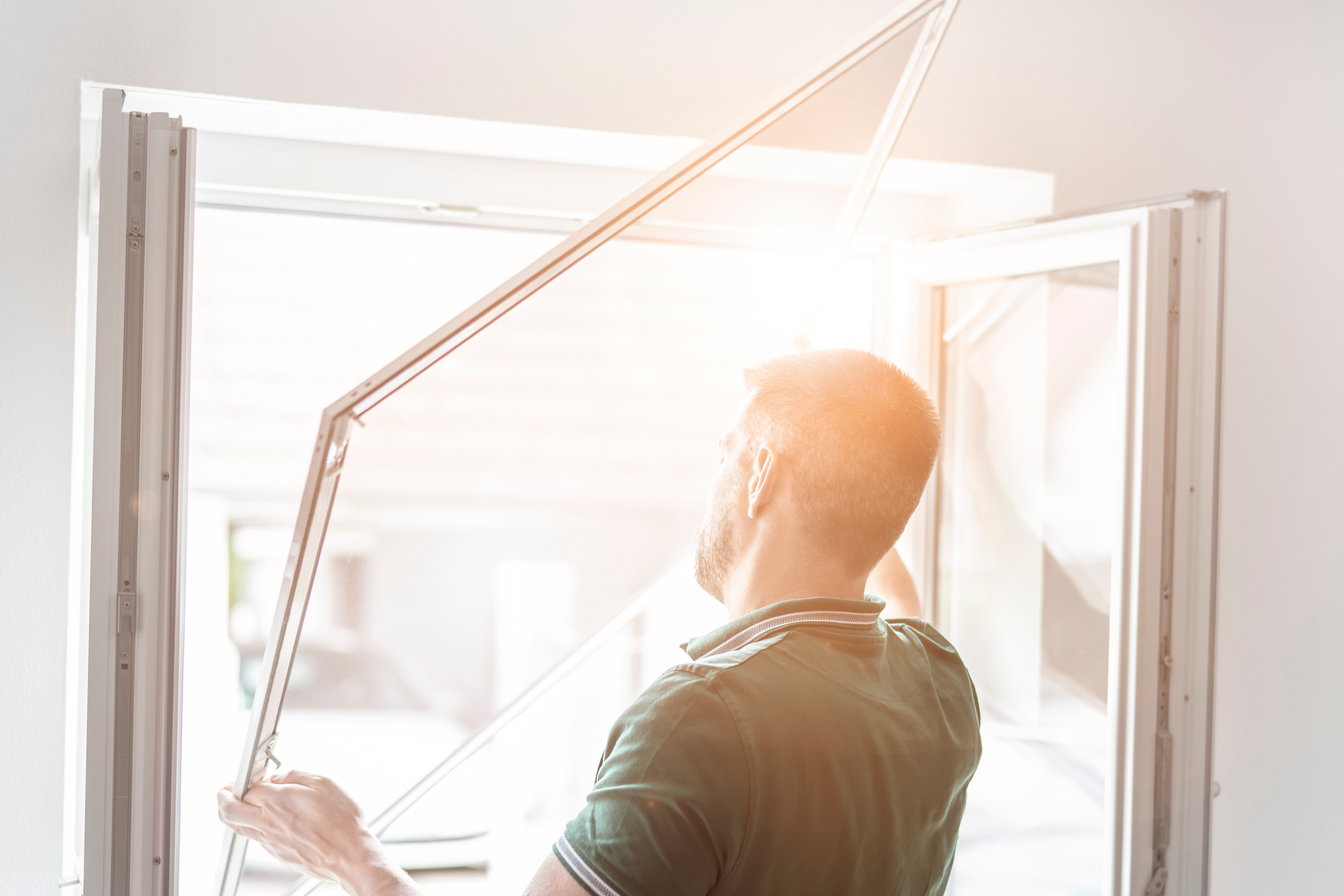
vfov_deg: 19.1
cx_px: 704
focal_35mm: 71
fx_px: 2651
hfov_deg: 28.4
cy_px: 619
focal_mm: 50
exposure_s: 1/30
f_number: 1.6
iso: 100
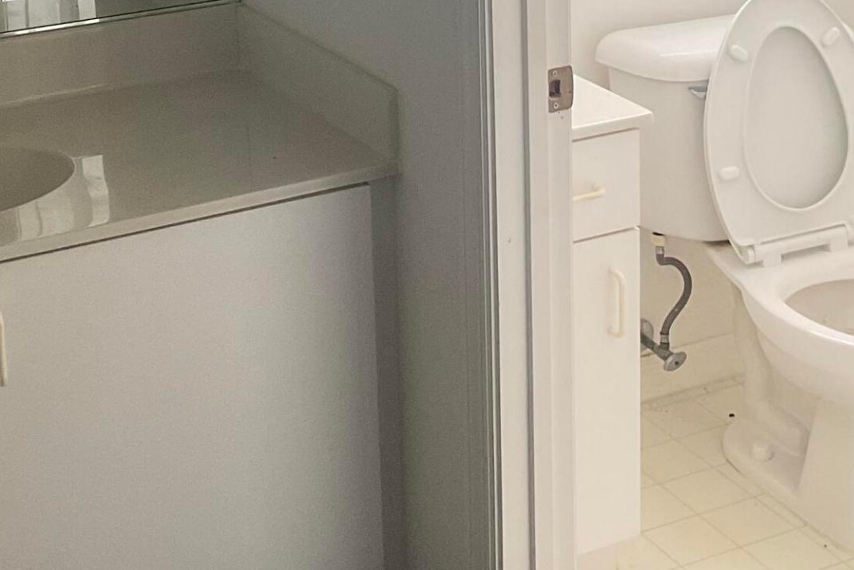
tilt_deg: -12.6
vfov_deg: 16.2
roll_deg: +1.4
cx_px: 441
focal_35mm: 81
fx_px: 1922
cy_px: -96
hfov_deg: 25.1
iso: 64
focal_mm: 3
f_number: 1.8
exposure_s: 1/118
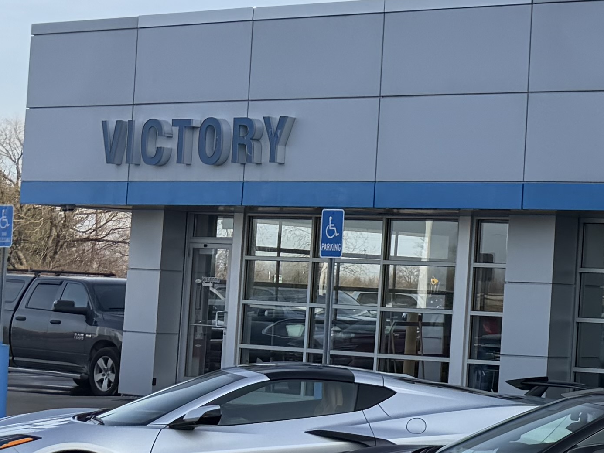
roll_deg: -2.5
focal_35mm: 99
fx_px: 1728
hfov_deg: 16.2
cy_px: 263
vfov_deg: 14.9
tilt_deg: +1.6
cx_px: 1140
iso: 80
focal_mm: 6.76
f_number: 1.78
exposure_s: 1/2611
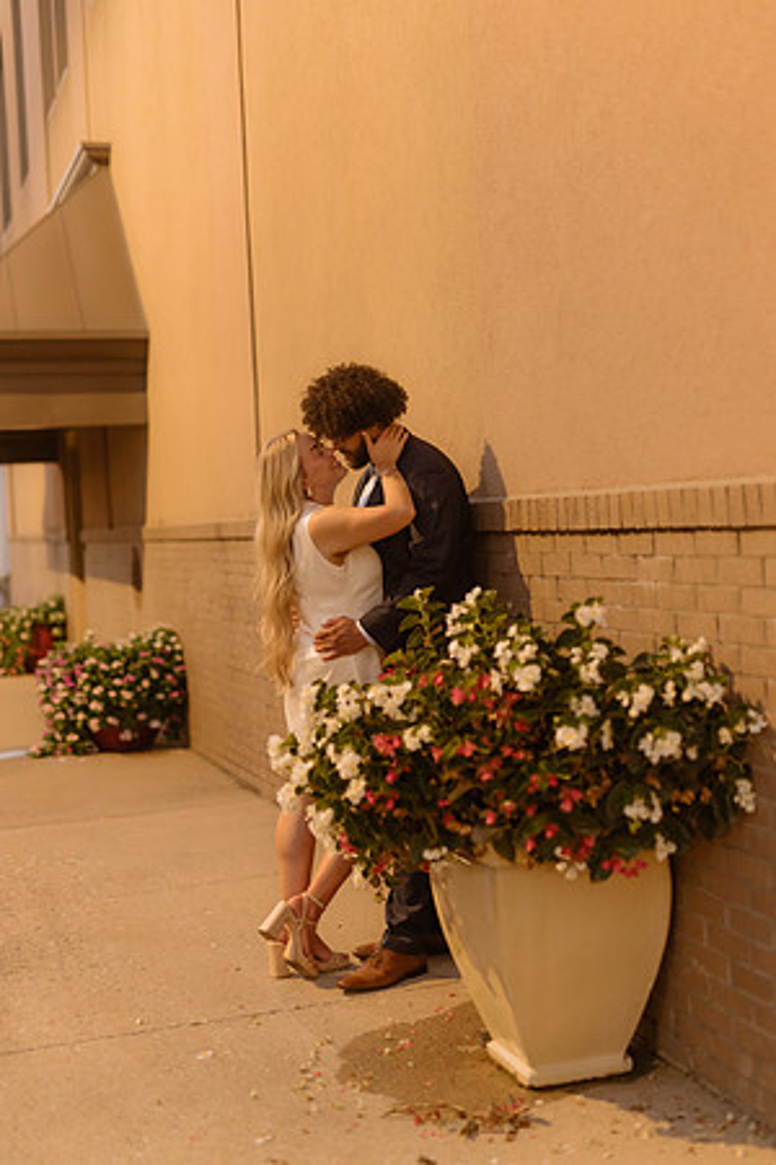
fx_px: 1617
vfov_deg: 39.6
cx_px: 388
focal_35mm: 50
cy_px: 582
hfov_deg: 27.0
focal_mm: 50
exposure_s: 1/160
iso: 1000
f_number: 1.4
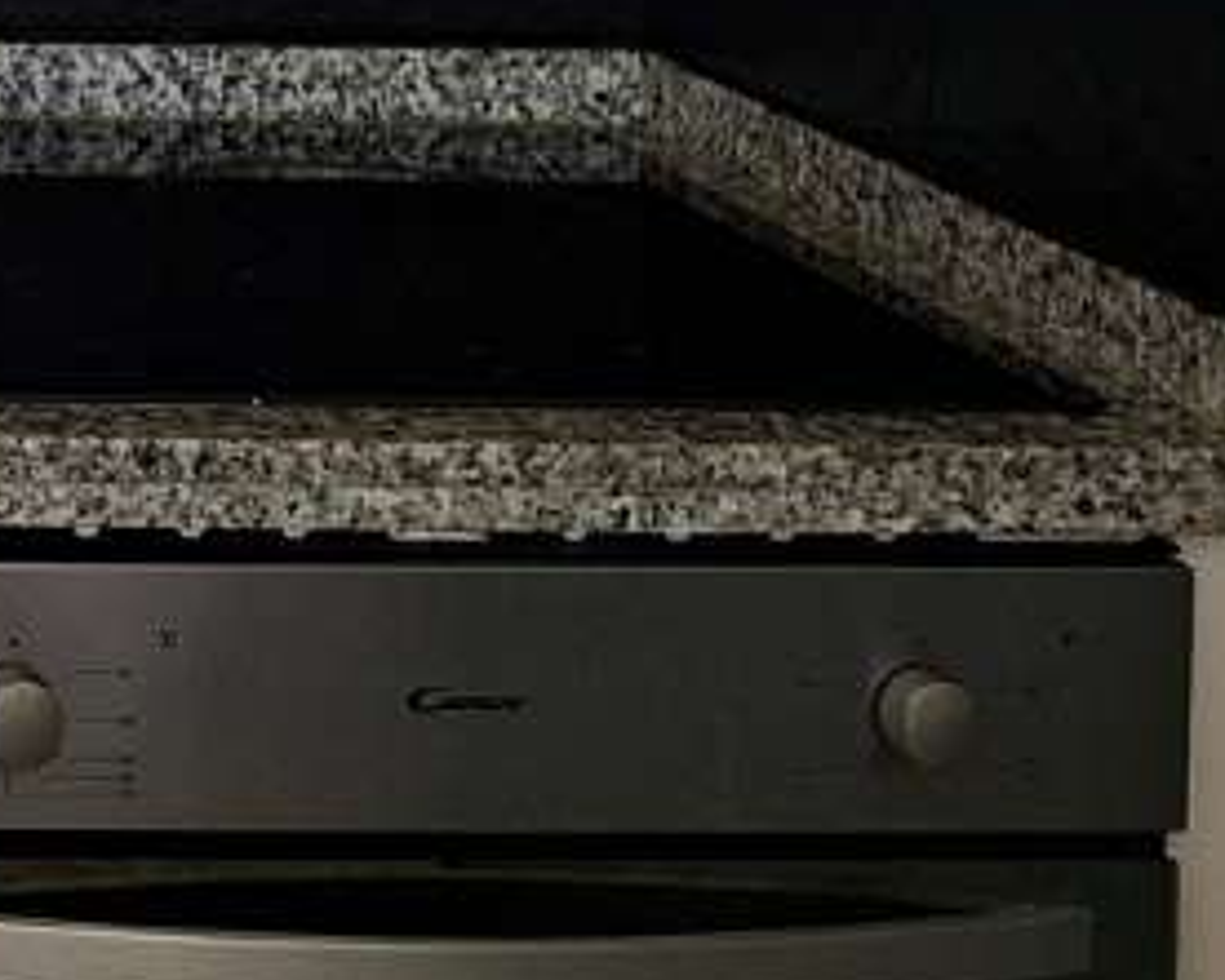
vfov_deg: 11.6
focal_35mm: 122
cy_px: -827
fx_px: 4425
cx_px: -1354
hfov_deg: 13.2
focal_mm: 5.54
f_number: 1.8
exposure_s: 1/100
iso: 100
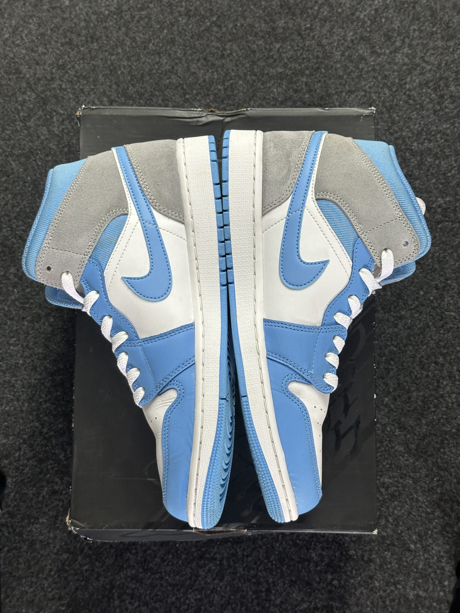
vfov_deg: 39.7
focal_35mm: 48
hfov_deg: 30.3
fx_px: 850
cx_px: 230
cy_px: 306
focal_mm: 6.86
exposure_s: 1/50
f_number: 1.78
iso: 160
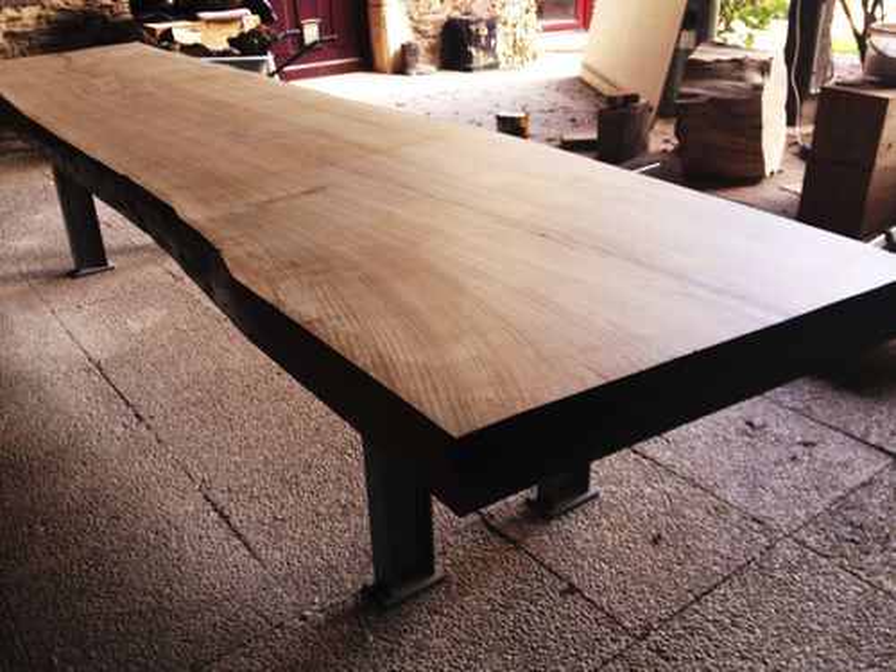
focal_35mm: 35
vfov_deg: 40.7
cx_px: 448
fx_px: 906
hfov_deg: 52.6
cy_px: 336
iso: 50
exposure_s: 1/20
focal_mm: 4.28
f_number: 2.4
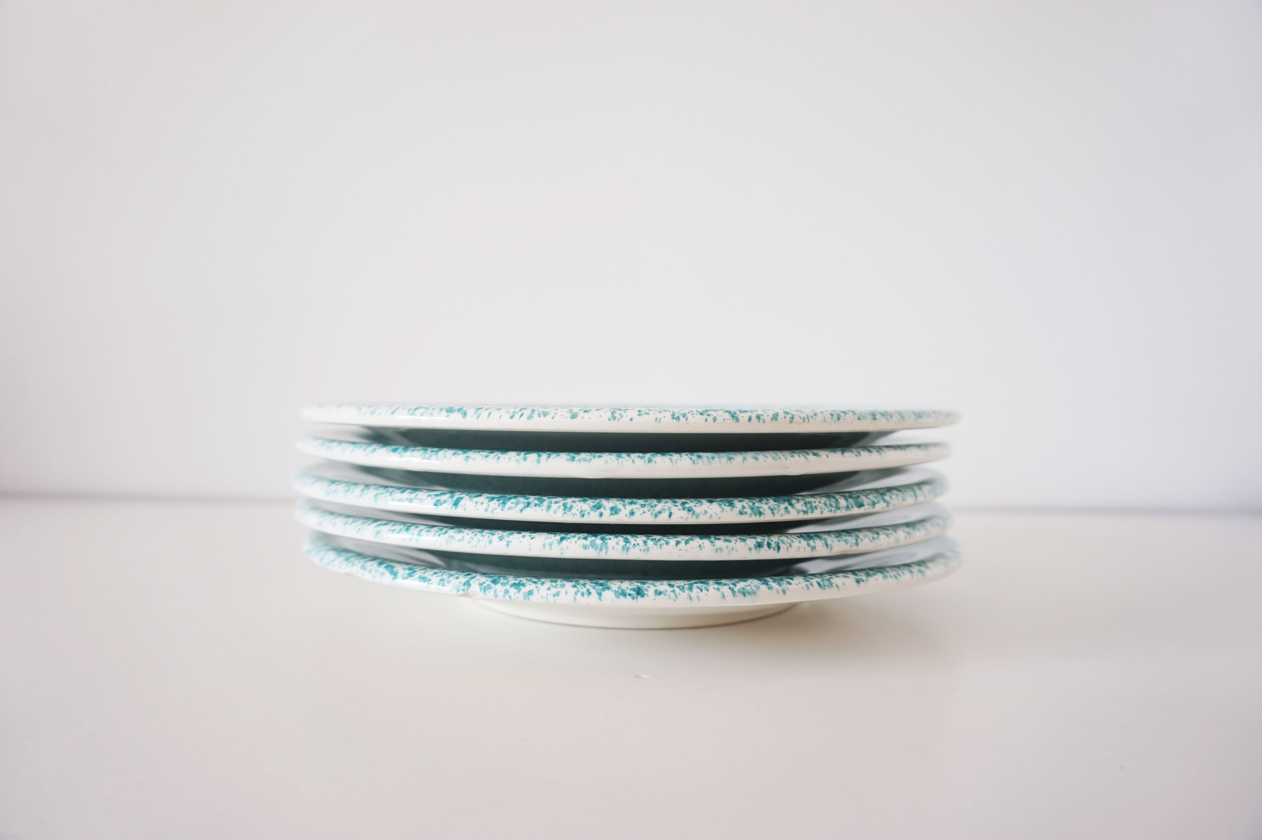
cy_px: 420
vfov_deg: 53.1
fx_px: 841
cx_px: 631
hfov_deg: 73.8
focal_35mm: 24
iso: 100
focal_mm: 16
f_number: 4.5
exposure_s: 1/60
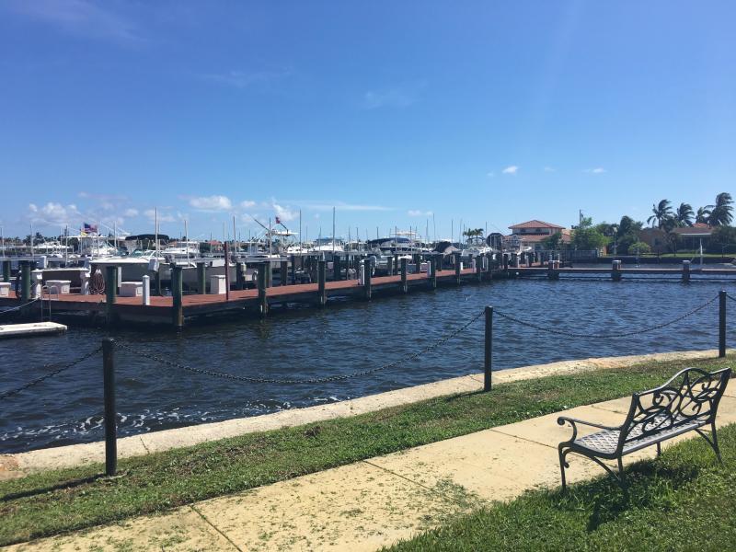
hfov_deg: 61.7
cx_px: 368
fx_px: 617
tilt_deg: -0.3
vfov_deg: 48.2
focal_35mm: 29
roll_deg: +0.7
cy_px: 276
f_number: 2.2
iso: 25
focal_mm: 4.15
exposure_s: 1/2137
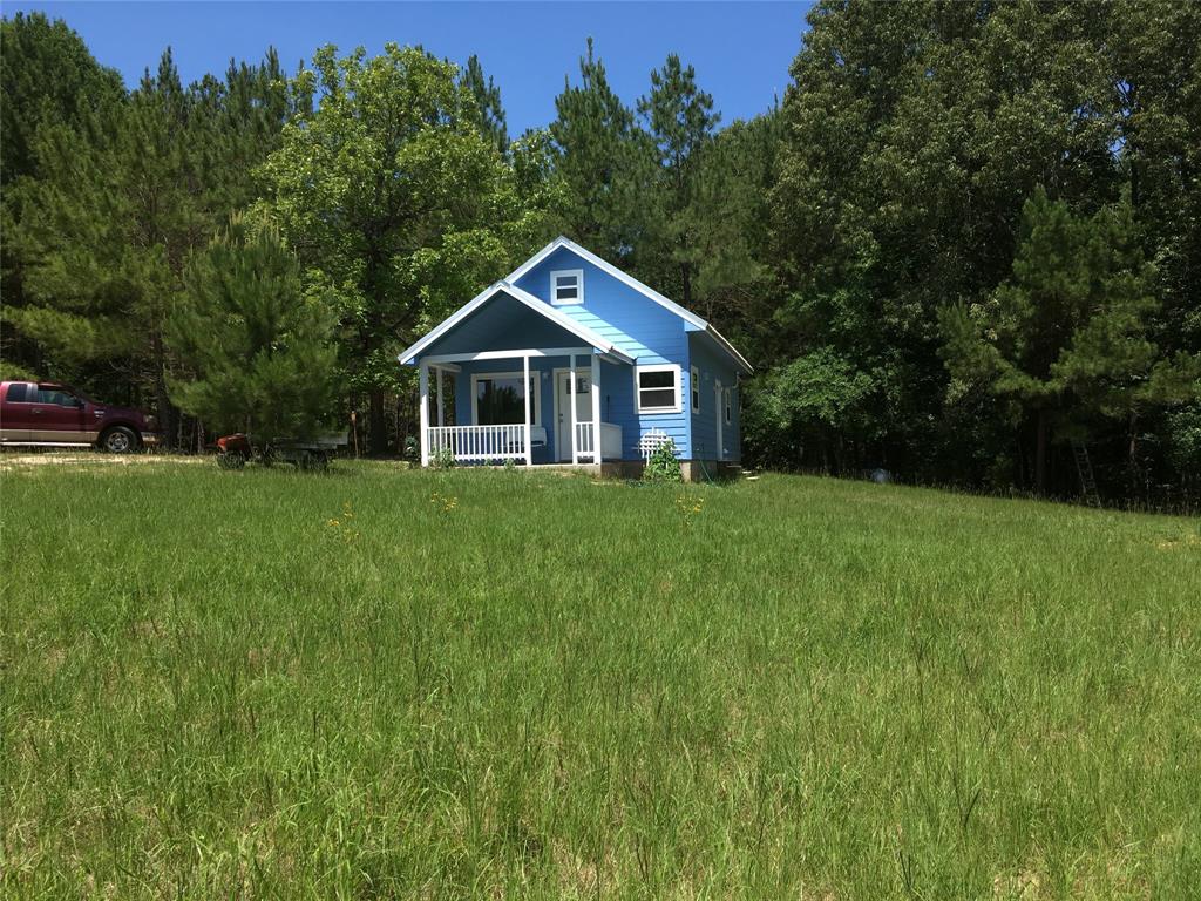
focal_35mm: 29
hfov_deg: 61.7
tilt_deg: -0.1
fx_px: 1006
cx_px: 600
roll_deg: +1.1
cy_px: 450
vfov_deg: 48.2
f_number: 2.2
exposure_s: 1/818
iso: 25
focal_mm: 4.15
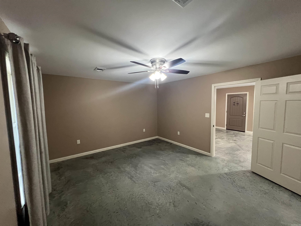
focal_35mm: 13
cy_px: 113
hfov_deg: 106.2
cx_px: 150
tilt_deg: -5.4
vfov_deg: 89.9
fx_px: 113
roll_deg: -0.1
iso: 400
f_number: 1.8
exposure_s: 1/60
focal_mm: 1.57
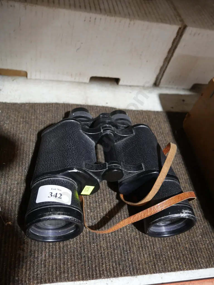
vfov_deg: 59.9
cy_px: 142
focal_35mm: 30
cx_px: 107
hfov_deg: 46.8
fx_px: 247
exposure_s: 1/60
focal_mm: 15
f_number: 3.6
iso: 800
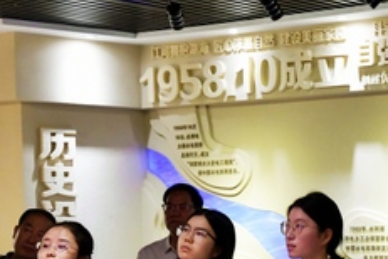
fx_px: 1229
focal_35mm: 114
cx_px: 394
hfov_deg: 17.5
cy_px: 289
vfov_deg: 11.8
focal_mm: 48
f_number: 7.1
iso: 12800
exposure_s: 1/160
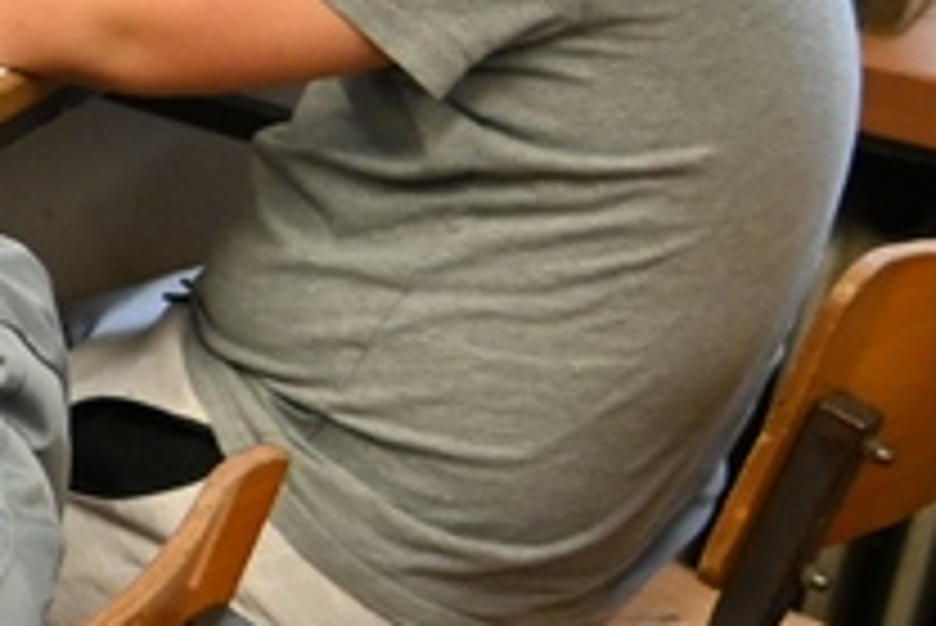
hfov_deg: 12.9
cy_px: 38
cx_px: -1134
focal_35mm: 130
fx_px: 3382
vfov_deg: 10.5
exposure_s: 1/125
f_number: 3.5
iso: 1800
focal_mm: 18
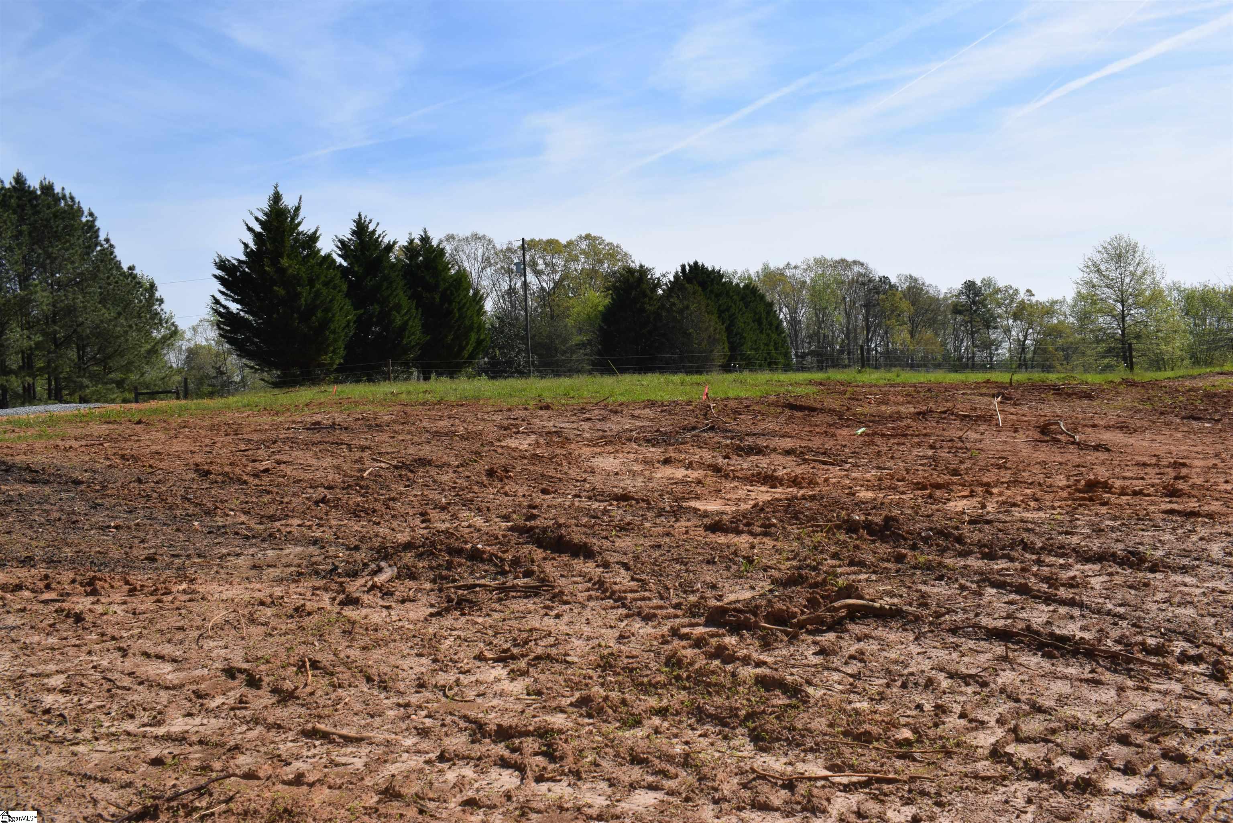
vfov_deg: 41.7
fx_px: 1079
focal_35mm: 32
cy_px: 412
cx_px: 616
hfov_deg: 59.5
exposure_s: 1/200
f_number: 11
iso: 100
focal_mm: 21
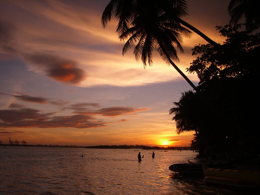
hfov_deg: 49.0
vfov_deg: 37.7
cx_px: 130
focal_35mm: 38
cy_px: 98
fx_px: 285
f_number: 4.3
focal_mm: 6.2
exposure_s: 1/500
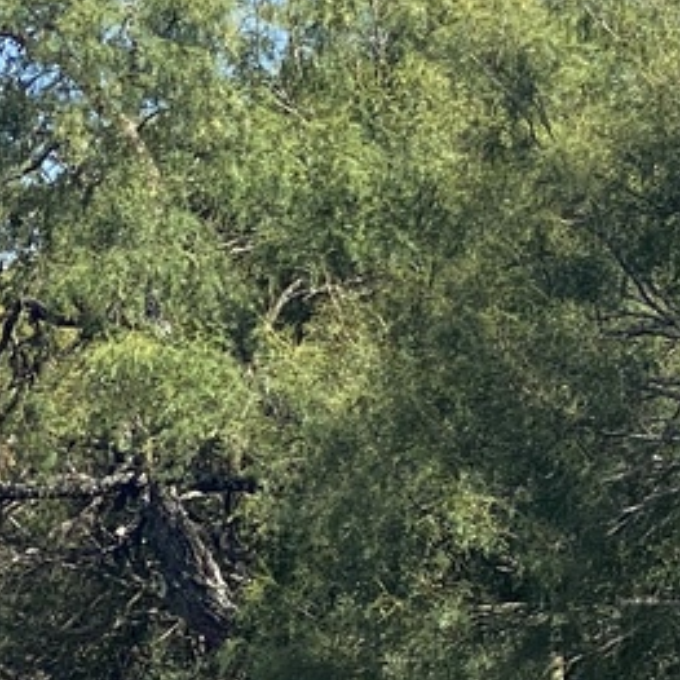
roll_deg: -1.9
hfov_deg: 6.8
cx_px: -432
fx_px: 5601
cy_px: 729
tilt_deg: +3.0
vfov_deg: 6.9
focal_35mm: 252
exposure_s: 1/1142
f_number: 2
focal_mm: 6
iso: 20
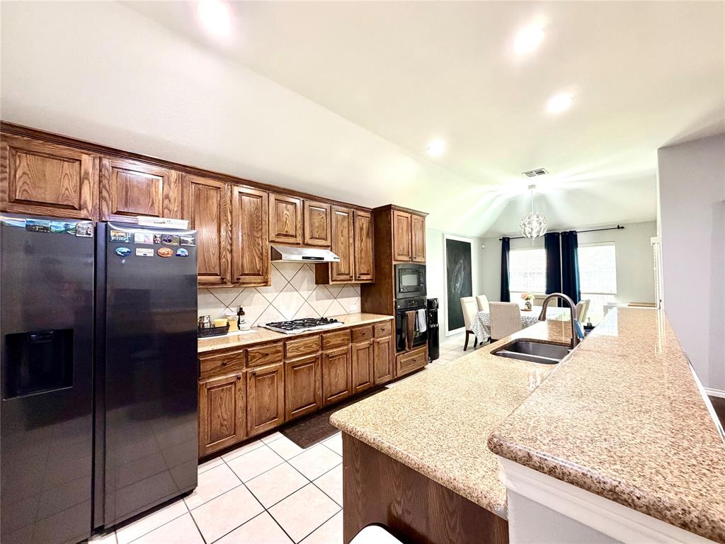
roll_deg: +1.7
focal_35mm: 14
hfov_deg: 102.1
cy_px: 272
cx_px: 362
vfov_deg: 85.7
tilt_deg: +1.2
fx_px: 293
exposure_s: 1/60
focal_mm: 2.22
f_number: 2.2
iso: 320
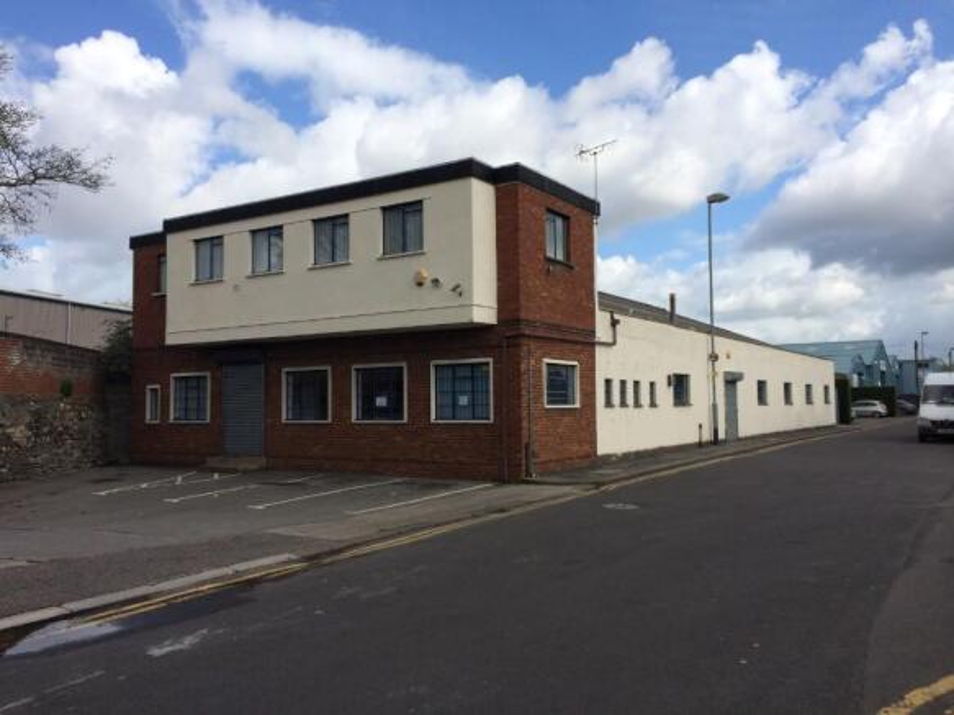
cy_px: 358
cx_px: 477
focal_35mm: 30
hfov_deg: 60.0
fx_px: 827
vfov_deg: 46.8
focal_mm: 4.12
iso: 32
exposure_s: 1/2283
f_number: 2.2
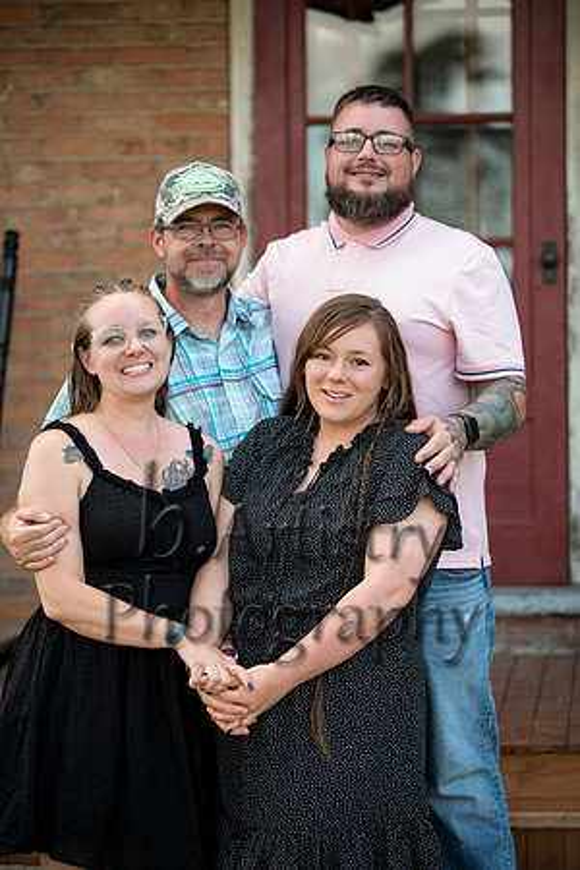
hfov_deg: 11.2
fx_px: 2948
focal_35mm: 122
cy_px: 435
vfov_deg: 16.8
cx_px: 290
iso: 200
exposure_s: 1/250
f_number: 2.8
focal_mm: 122
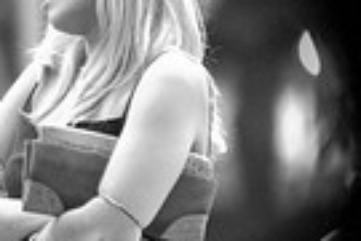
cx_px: 123
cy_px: 137
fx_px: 12955
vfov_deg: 1.1
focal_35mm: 1292
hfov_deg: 1.6
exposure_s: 1/320
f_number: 2.8
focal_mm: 200
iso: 1250
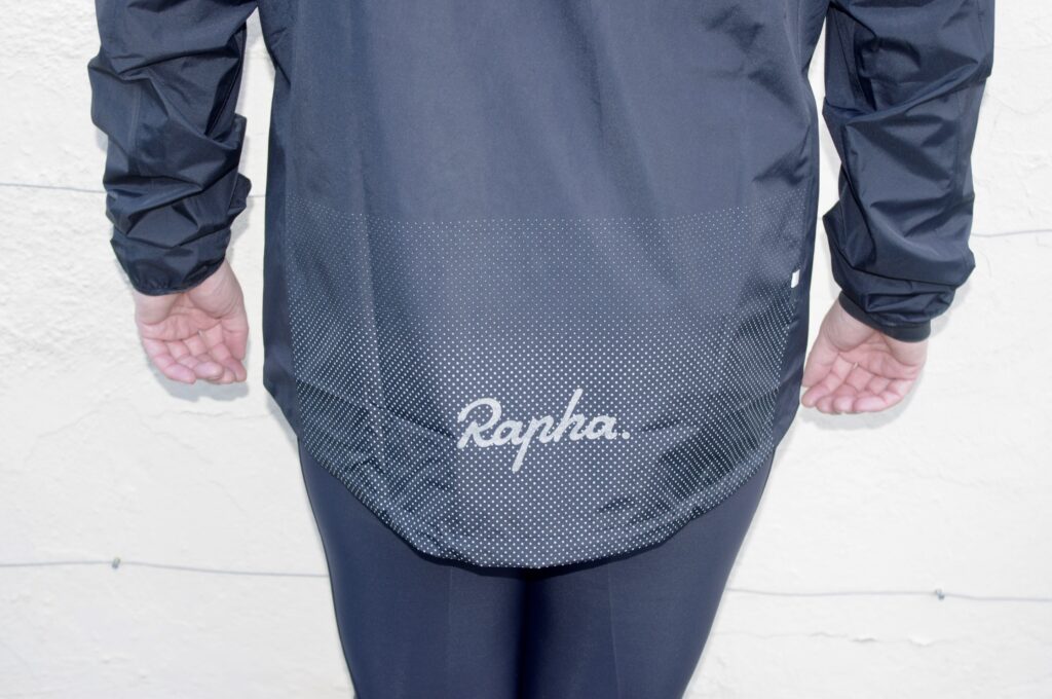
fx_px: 1751
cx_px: 526
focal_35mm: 60
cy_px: 350
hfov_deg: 33.4
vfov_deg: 22.6
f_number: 4.5
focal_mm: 40
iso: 200
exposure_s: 1/30
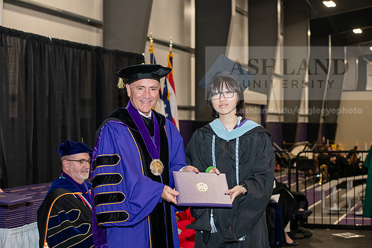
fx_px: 723
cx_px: 186
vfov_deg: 19.5
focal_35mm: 70
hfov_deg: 28.8
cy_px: 124
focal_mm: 70
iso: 2500
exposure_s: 1/200
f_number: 5.6
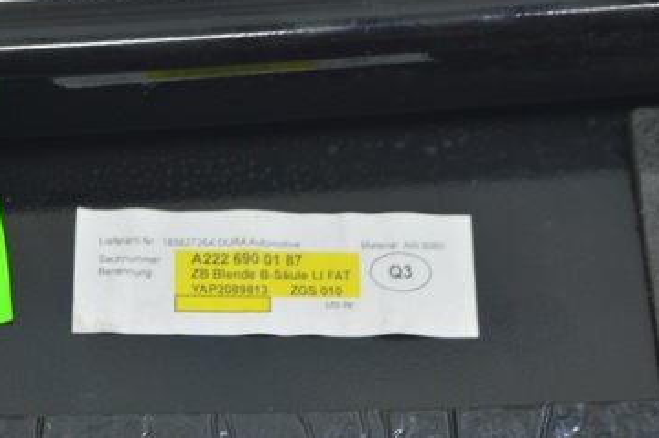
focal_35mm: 128
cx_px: 200
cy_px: 320
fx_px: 2340
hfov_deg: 16.0
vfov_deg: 10.7
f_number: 5.6
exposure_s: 1/20
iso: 400
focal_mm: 48
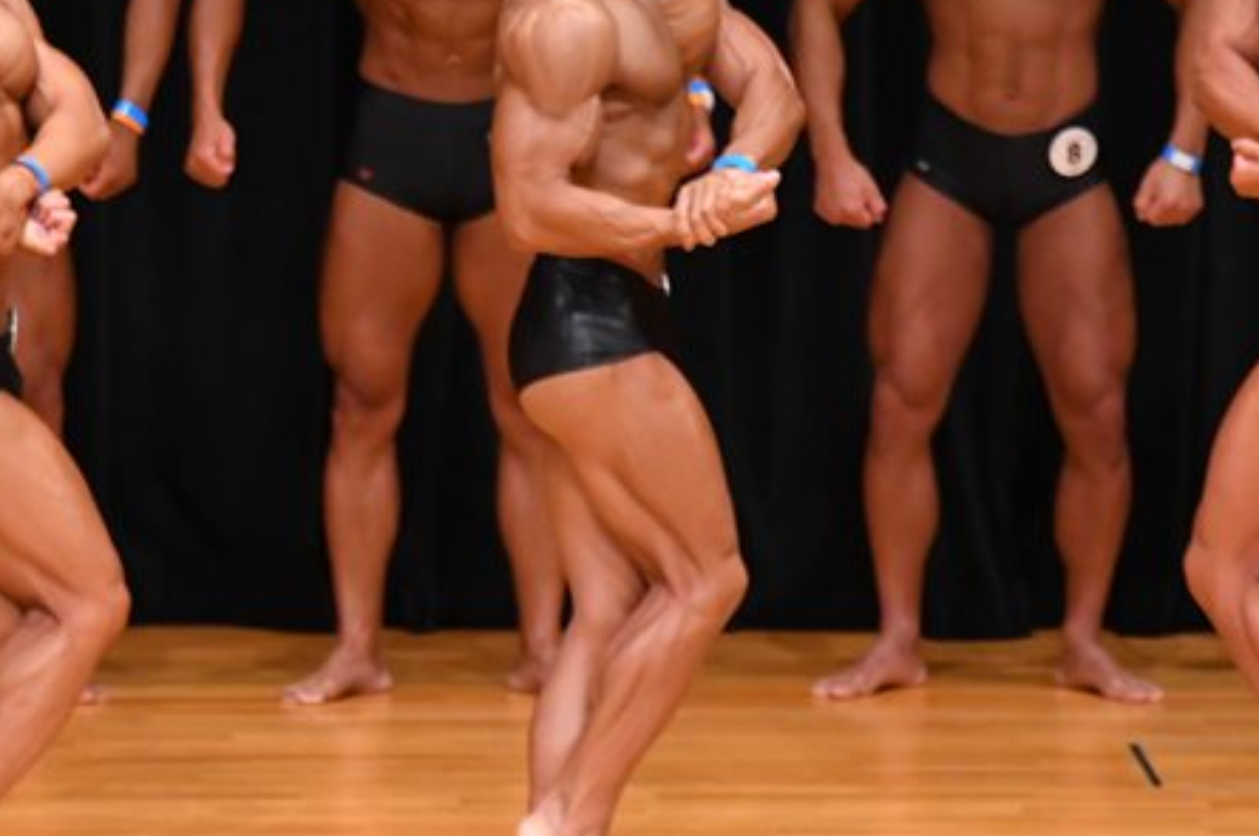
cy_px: 371
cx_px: 702
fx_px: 17397
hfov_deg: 4.1
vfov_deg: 2.8
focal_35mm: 498
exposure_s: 1/400
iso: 4000
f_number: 5.6
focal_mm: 190
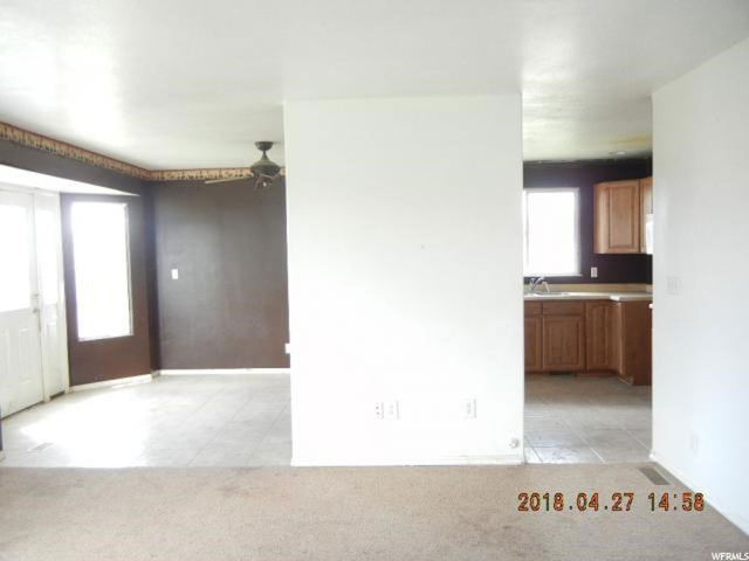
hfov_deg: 60.0
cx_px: 374
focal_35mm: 30
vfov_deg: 46.8
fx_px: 649
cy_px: 280
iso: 252
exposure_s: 1/30
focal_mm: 5.4
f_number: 3.5
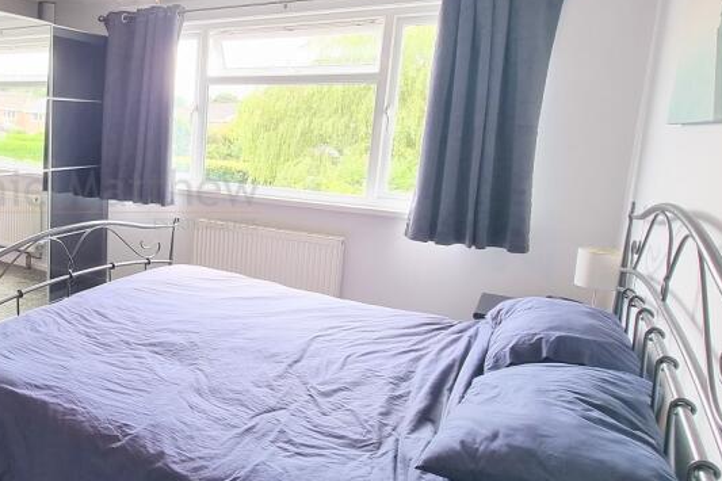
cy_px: 199
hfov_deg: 60.3
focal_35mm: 26
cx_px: 91
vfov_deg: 49.3
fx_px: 521
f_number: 2.2
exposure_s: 1/50
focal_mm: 2.2
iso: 64
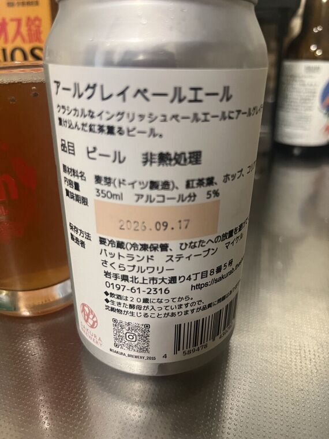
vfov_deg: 67.3
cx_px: 164
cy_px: 220
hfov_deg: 53.1
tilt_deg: -25.9
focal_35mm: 26
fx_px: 329
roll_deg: -1.2
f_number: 1.6
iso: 400
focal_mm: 5.1
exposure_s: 1/60
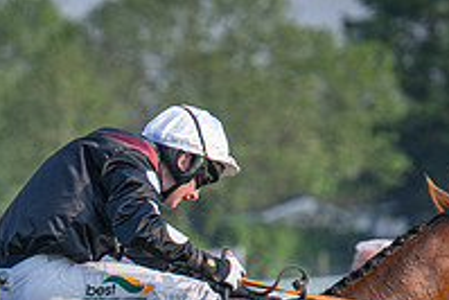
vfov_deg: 1.6
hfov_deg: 2.5
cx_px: 90
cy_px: 469
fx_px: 10447
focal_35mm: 837
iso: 400
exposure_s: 1/1600
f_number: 4
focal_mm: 170
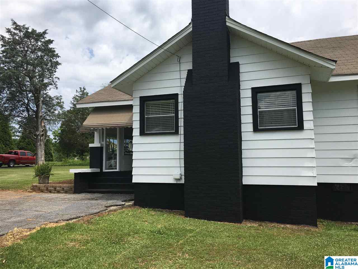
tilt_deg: +6.7
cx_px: 179
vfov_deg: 48.2
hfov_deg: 61.7
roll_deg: +1.9
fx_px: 300
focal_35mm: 29
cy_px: 134
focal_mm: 4.15
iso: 25
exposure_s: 1/1972
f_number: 2.2
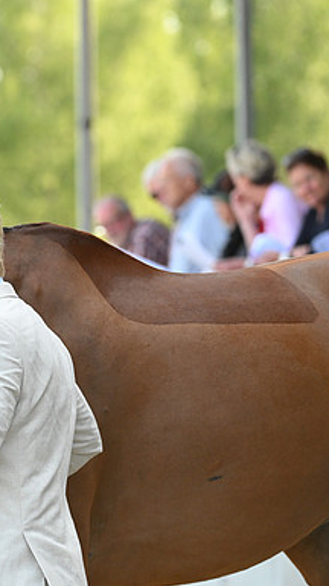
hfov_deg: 3.2
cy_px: 293
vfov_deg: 5.7
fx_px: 5890
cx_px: -49
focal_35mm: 379
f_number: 5.6
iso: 2200
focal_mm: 240
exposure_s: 1/1250
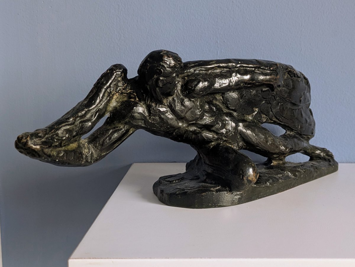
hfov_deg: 69.4
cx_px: 178
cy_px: 134
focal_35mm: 25
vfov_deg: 54.9
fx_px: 256
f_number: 1.89
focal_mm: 5.43
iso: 131
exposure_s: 1/100
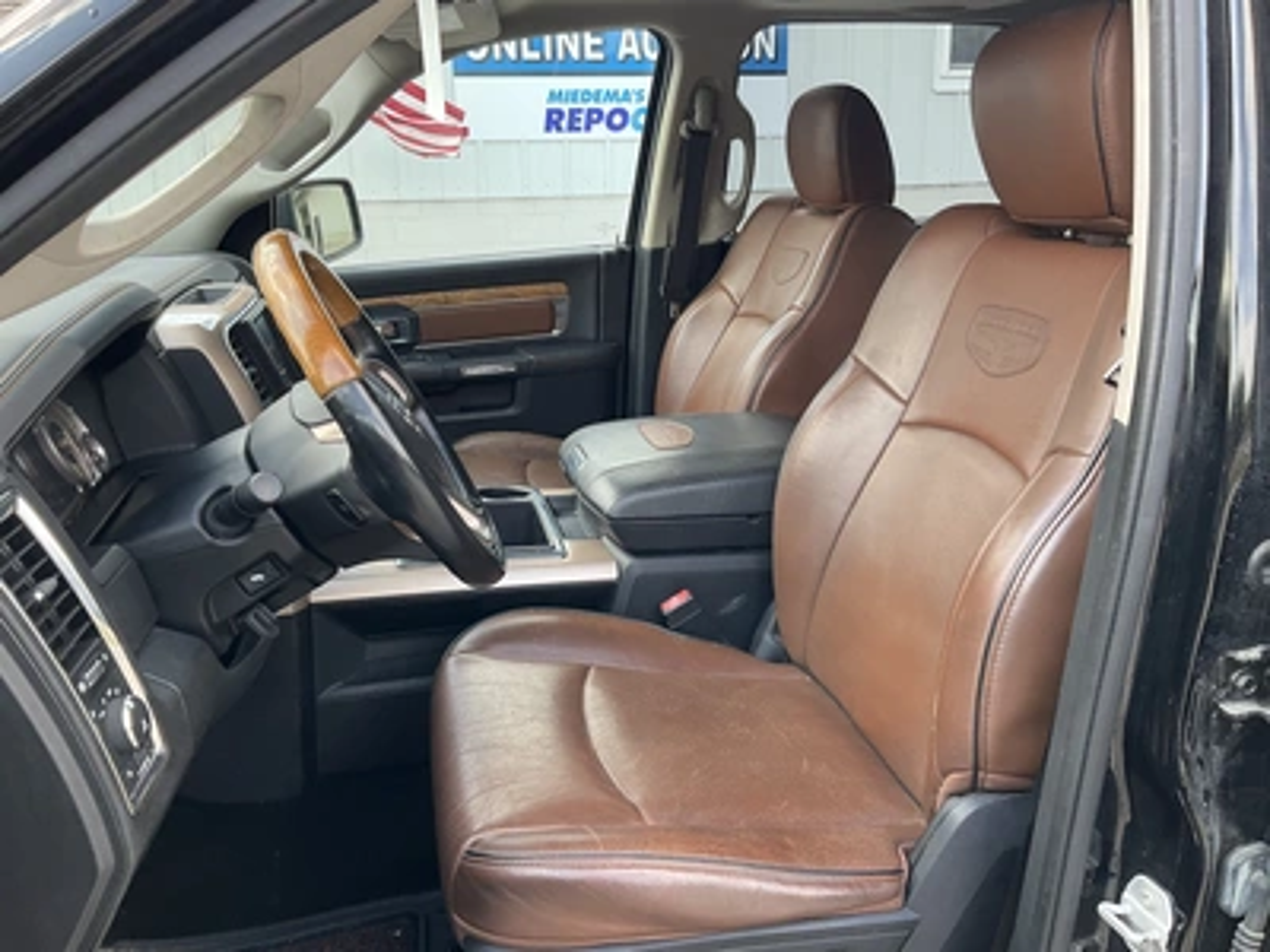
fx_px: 1064
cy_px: 476
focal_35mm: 29
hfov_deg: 61.7
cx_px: 635
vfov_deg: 48.2
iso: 25
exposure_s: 1/132
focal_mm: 3
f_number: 1.8
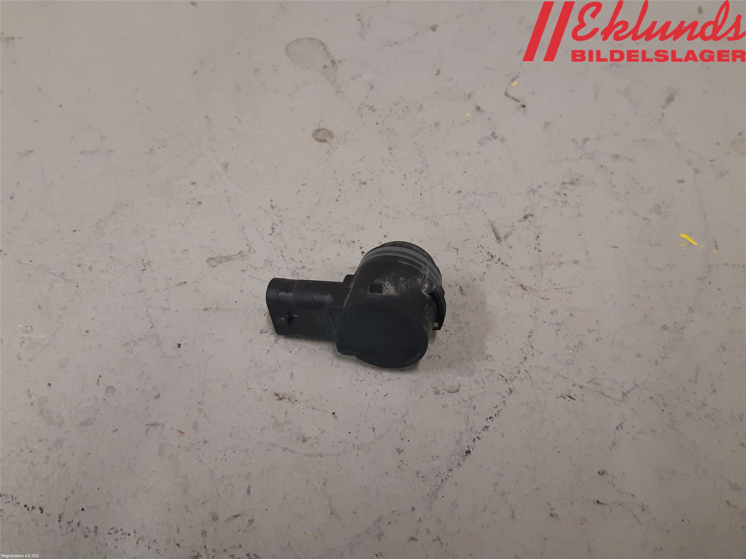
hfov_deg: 67.3
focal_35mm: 26
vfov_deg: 53.1
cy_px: 280
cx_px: 373
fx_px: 560
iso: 125
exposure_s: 1/50
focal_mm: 3.93
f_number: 1.7
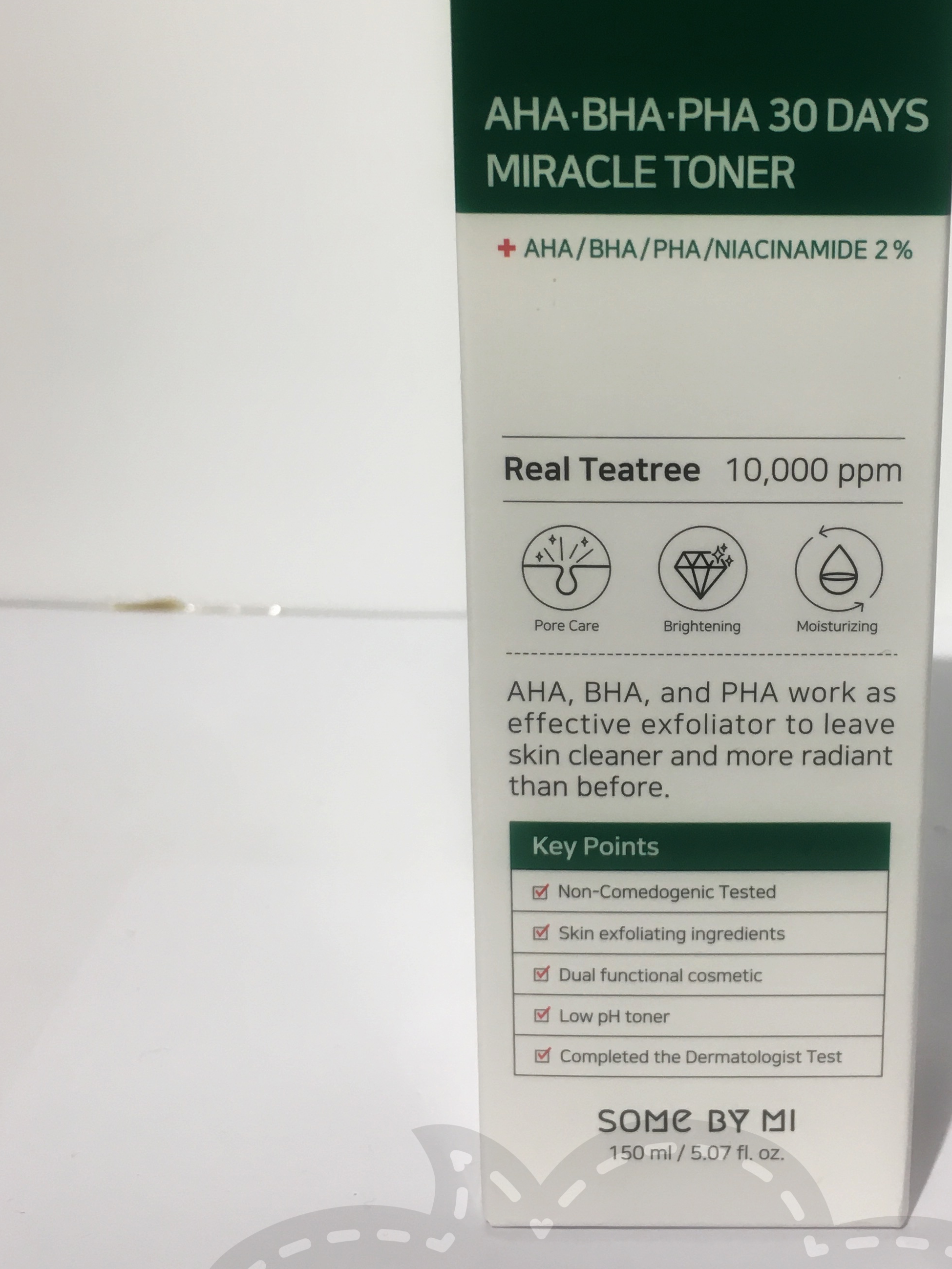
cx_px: 682
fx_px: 1650
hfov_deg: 31.8
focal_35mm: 45
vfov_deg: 41.8
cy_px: 488
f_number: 2.2
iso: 32
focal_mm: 4.15
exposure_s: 1/33
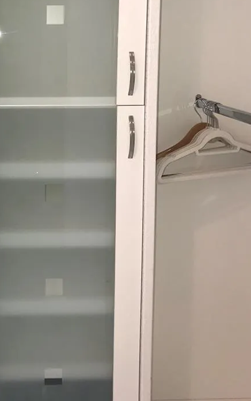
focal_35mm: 51
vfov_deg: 38.7
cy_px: 107
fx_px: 558
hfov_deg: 24.5
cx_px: 17
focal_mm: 3.99
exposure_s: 1/34
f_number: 1.8
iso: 20
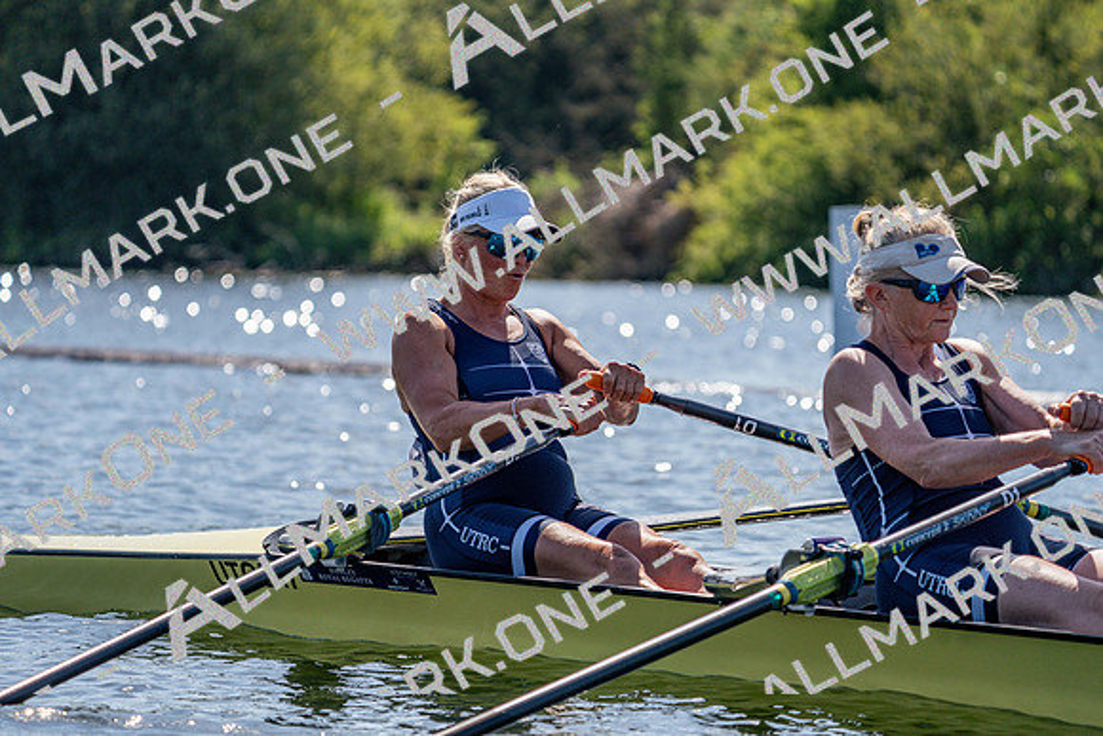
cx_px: 552
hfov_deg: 10.3
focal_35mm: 200
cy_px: 368
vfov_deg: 6.9
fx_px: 6129
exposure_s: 1/2000
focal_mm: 200
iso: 250
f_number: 5.6
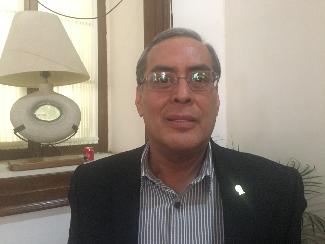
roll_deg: +0.4
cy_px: 122
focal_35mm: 29
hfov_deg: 61.7
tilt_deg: -0.5
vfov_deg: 48.2
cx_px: 162
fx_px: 272
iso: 500
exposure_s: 1/15
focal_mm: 4.15
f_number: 2.2
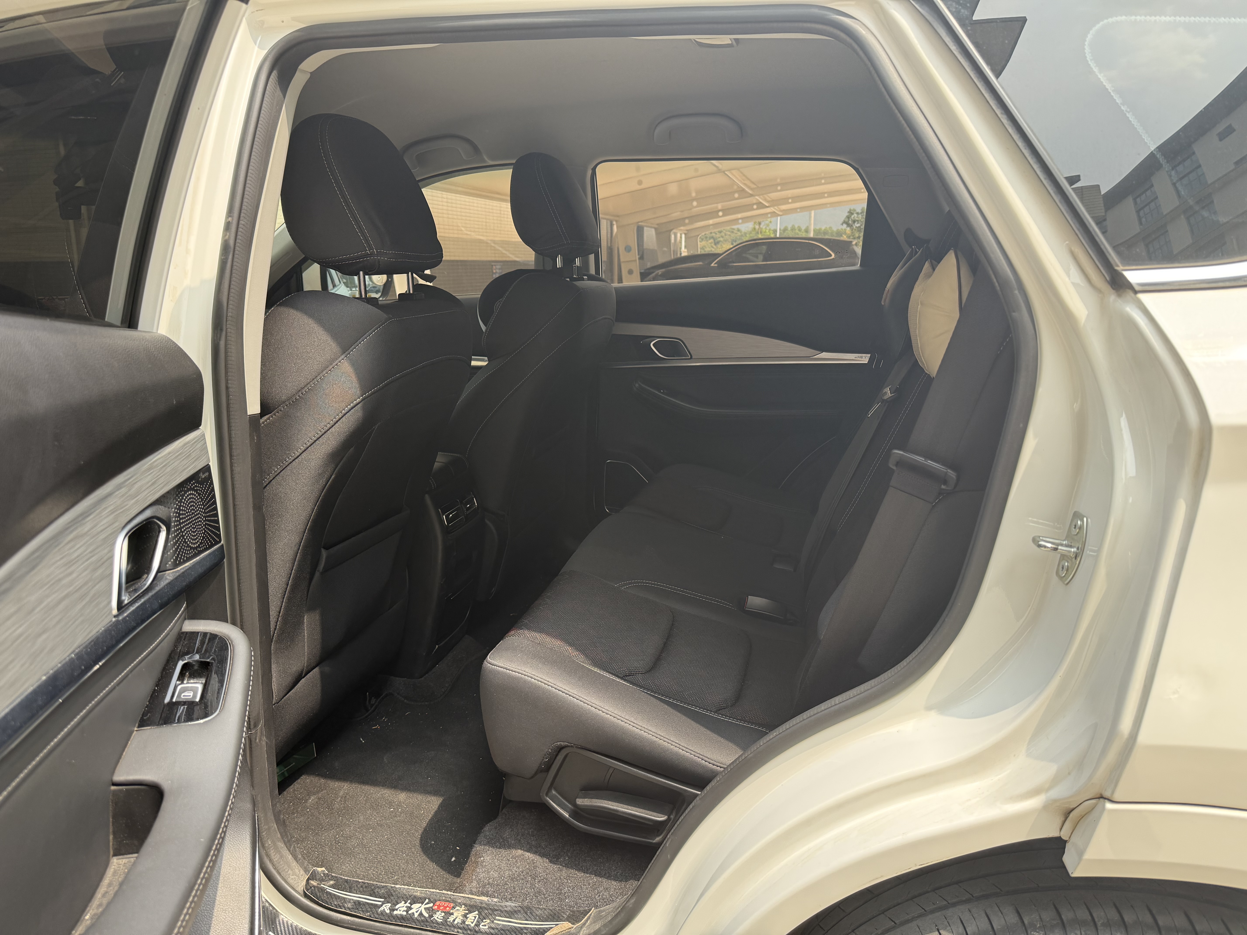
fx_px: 865
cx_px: 624
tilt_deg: -12.8
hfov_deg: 71.6
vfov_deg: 56.8
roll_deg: -0.3
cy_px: 468
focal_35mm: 24
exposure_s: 1/567
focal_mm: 6.76
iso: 100
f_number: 1.78
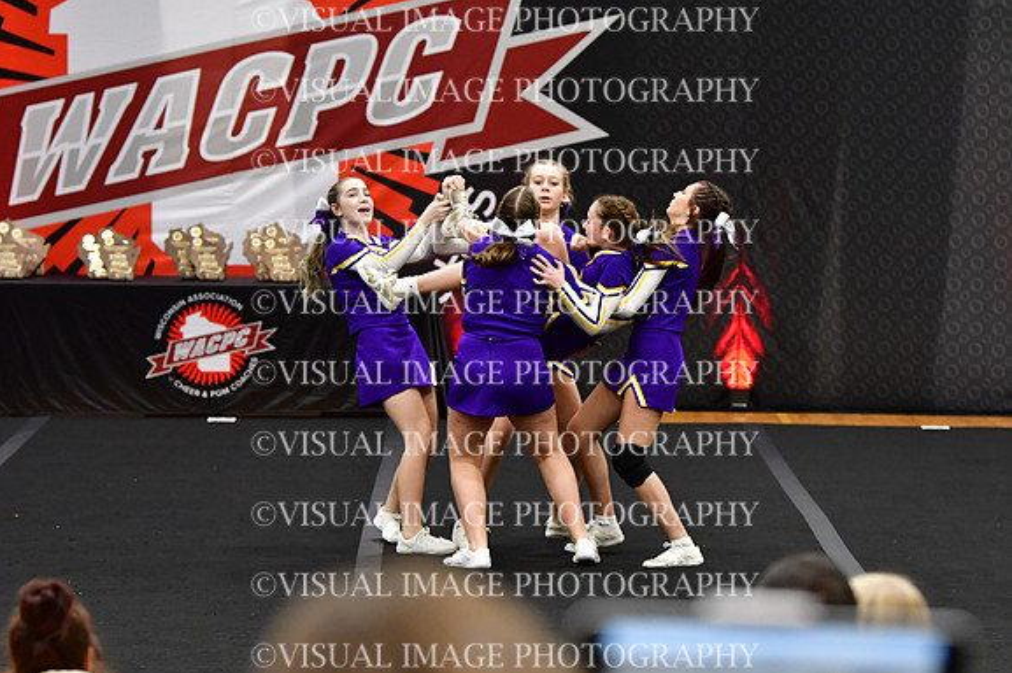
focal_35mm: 166
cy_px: 337
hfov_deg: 12.4
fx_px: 4664
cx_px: 505
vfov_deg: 8.3
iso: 5000
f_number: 3.5
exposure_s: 1/500
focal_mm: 110
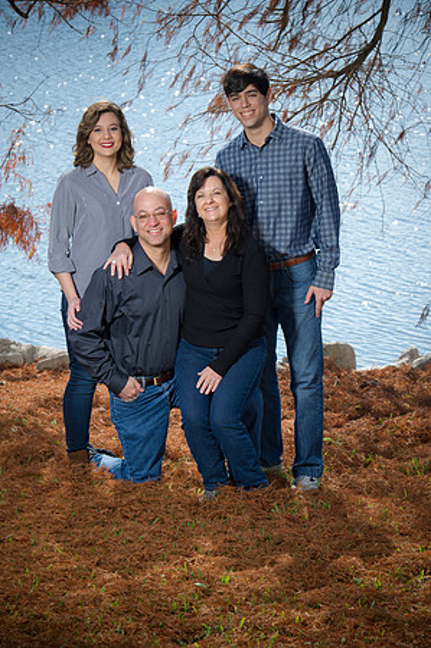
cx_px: 216
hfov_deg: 11.4
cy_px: 324
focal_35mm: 120
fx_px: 2160
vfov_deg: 17.1
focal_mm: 120
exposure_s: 1/160
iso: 200
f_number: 9
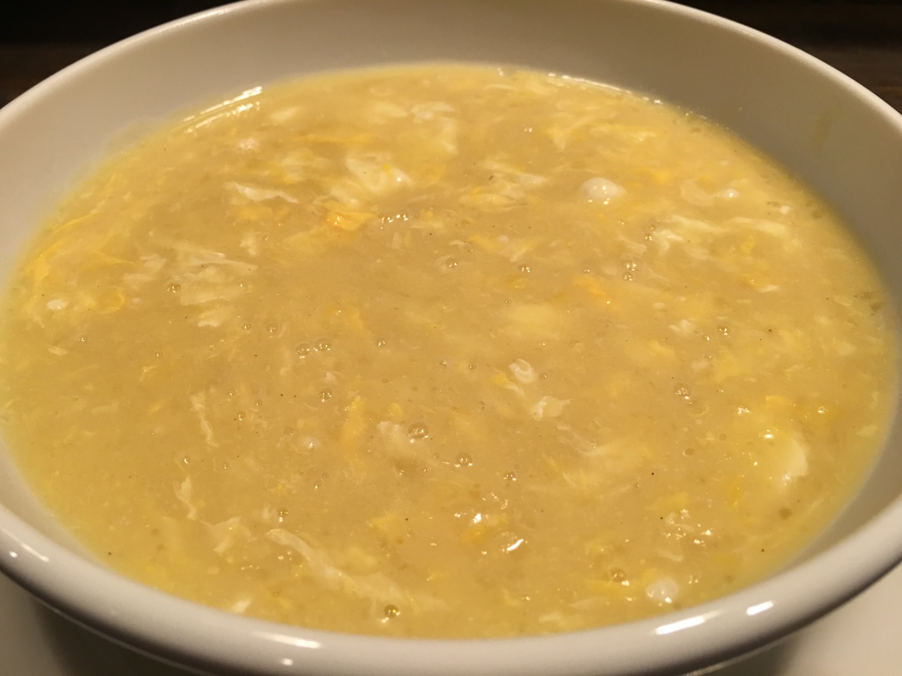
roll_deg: +0.3
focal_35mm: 29
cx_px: 451
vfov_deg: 48.2
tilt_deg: -42.7
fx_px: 756
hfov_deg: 61.7
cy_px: 338
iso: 32
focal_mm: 4.15
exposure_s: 1/15
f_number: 2.2
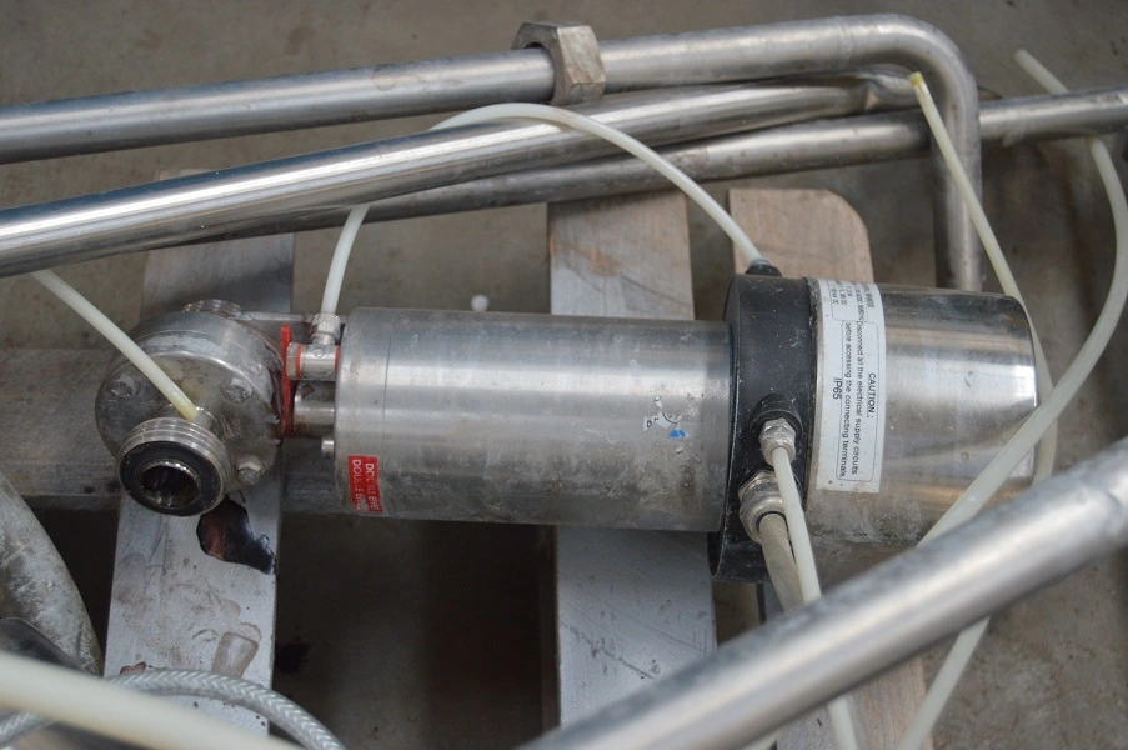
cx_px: 564
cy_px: 375
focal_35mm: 51
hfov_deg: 38.9
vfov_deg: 26.4
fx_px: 1596
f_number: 4.5
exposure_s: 1/60
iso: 800
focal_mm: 34
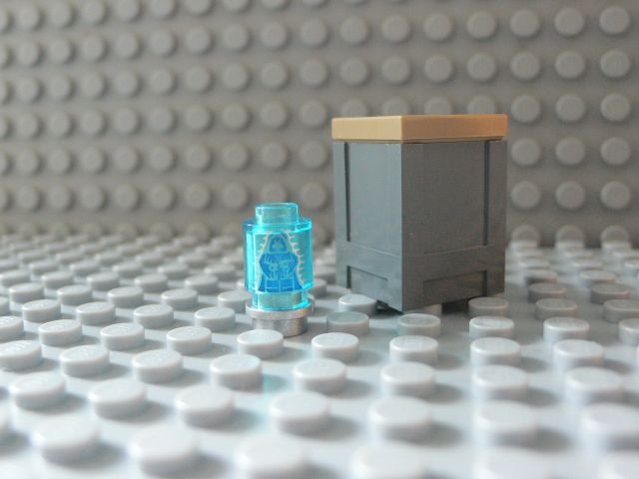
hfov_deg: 54.0
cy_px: 240
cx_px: 320
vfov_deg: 41.8
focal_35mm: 34
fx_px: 628
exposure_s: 1/10
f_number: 2.8
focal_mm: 6.3
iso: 200
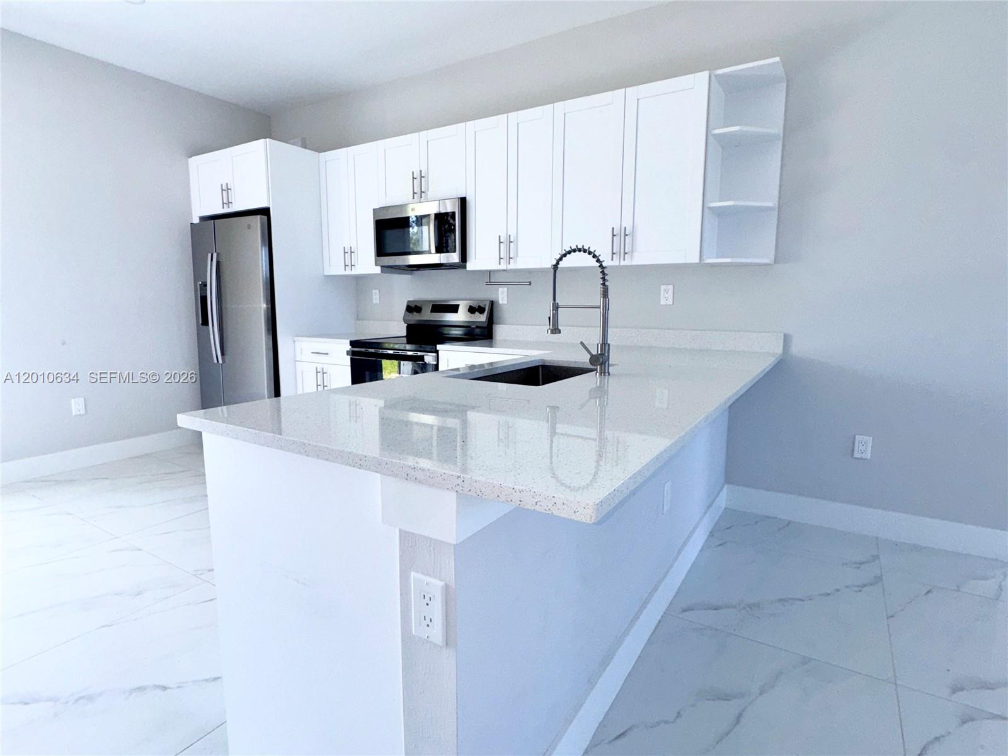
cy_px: 378
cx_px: 504
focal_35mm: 14
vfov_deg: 85.7
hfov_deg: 102.1
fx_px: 408
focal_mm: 2.22
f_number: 2.2
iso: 50
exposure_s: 1/122
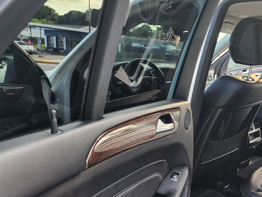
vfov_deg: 40.3
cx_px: 194
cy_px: 127
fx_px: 265
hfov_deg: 50.6
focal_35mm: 35
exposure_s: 1/180
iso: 125
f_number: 1.8
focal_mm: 6.4
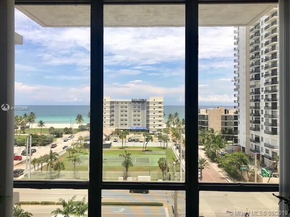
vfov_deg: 49.7
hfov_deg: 63.4
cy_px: 108
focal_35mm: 28
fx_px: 235
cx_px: 145
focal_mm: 3.99
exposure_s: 1/1709
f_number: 1.8
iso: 20
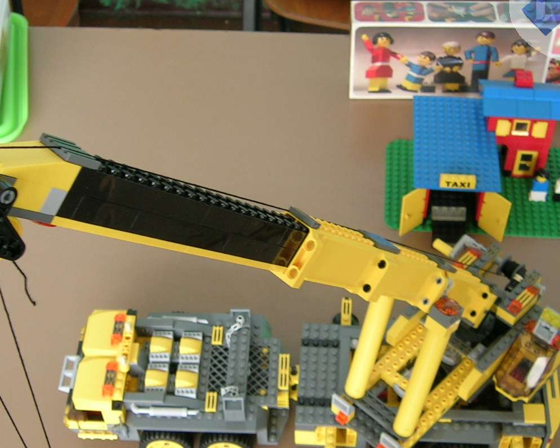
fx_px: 911
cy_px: 280
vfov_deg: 27.5
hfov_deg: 34.1
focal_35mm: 55
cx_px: 243
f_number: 2.8
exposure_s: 1/21.1
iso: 50
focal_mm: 5.4
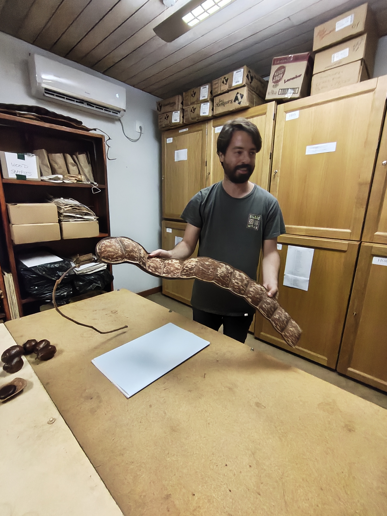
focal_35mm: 15
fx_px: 223
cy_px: 258
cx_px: 194
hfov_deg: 81.8
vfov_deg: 98.1
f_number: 2.2
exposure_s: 1/30
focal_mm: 1.64
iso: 1097
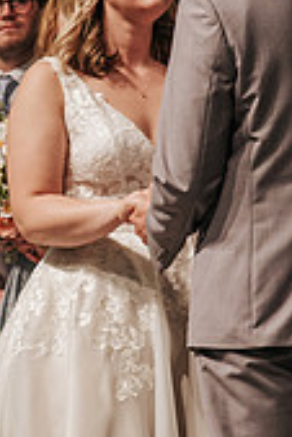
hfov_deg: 2.9
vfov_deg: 4.3
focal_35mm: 479
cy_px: 109
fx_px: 5815
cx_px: 123
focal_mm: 105
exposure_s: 1/200
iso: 1000
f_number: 4
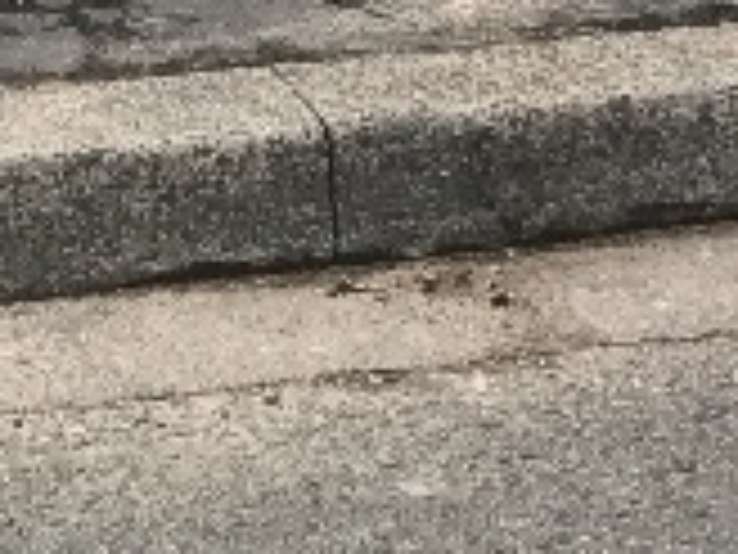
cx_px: 18
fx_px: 4371
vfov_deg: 6.8
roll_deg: +3.2
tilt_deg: -9.6
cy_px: -838
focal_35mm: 205
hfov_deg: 9.6
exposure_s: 1/414
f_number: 1.8
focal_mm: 3.99
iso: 20
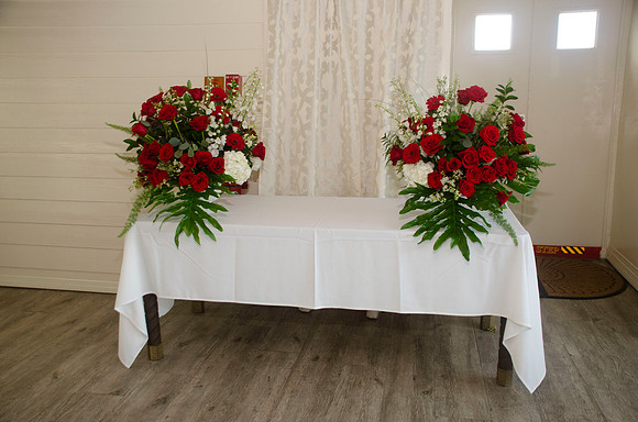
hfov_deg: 57.3
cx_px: 319
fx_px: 584
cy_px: 211
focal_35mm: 33
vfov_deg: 39.8
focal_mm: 22
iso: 400
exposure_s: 1/80
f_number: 4
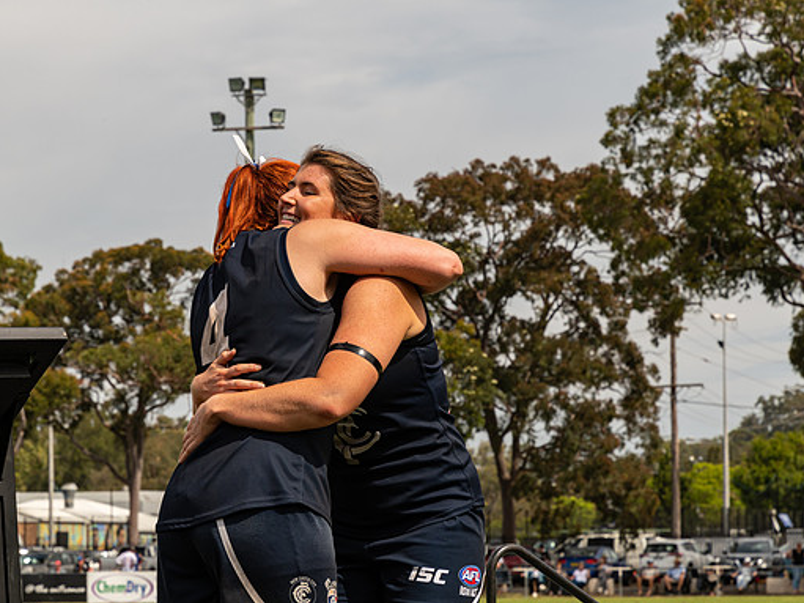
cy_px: 303
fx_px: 2740
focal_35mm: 118
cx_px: 354
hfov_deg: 16.7
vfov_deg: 12.6
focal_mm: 72
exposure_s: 1/640
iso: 200
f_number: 8
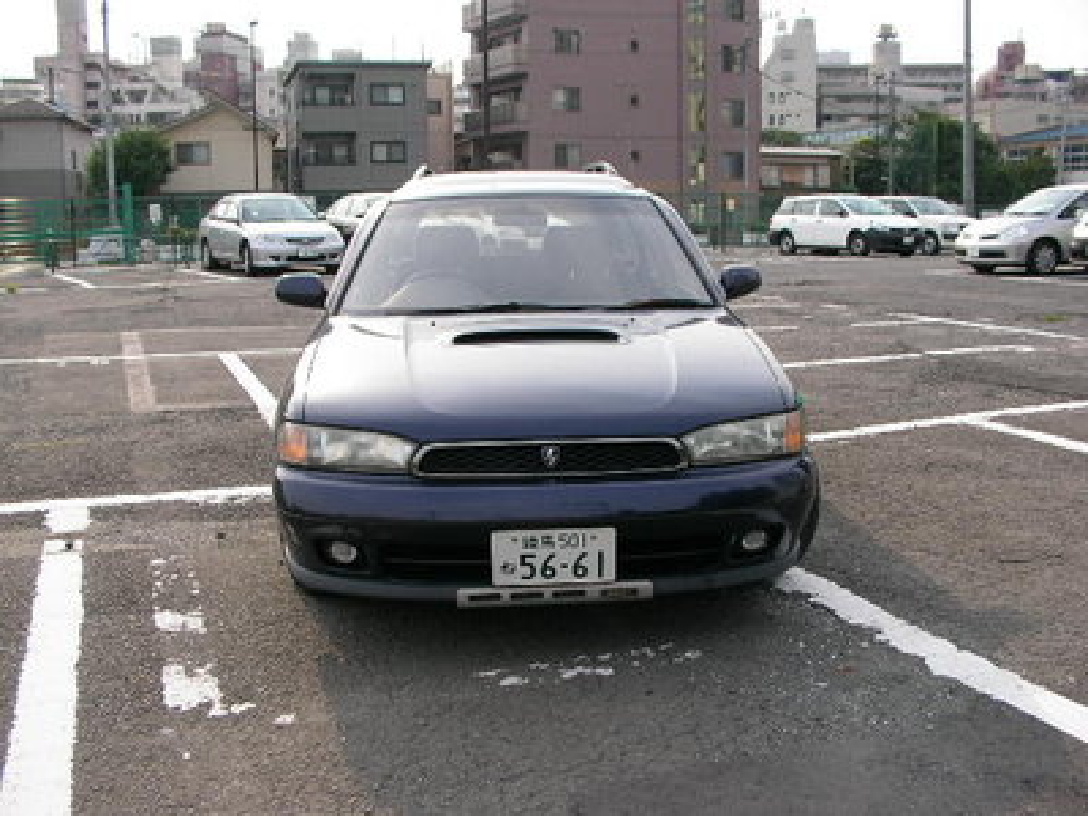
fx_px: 1194
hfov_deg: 49.0
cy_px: 408
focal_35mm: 38
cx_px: 544
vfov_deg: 37.7
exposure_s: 1/410
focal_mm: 5.8
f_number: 3.5
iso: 50
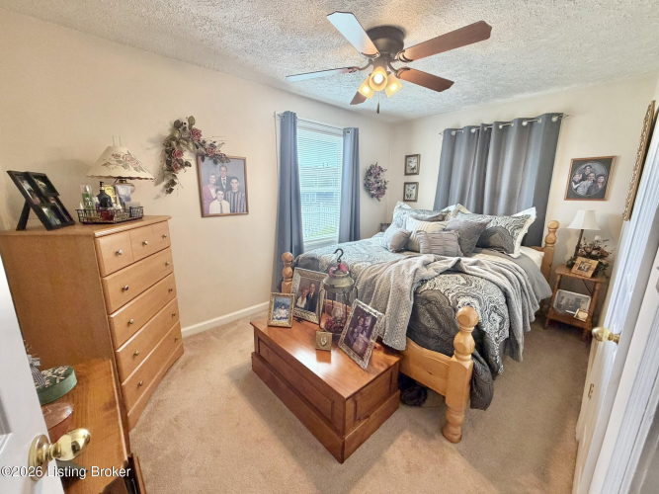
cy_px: 247
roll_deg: +0.0
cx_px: 330
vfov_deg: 85.7
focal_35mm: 14
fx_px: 266
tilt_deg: -12.4
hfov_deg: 102.1
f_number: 2.2
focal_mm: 2.22
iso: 250
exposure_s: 1/121
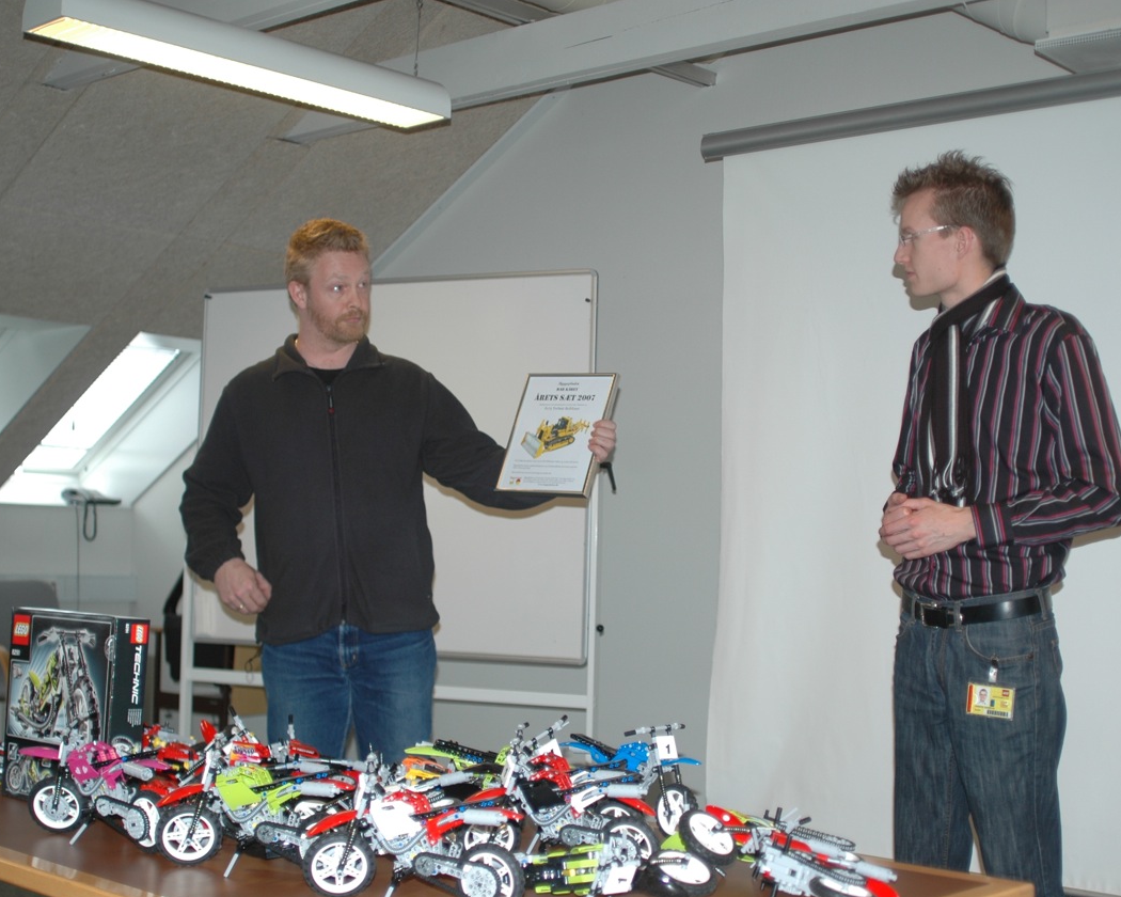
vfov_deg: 31.5
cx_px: 625
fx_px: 1593
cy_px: 452
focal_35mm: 48
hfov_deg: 38.7
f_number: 2.8
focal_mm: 28
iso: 200
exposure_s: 1/60
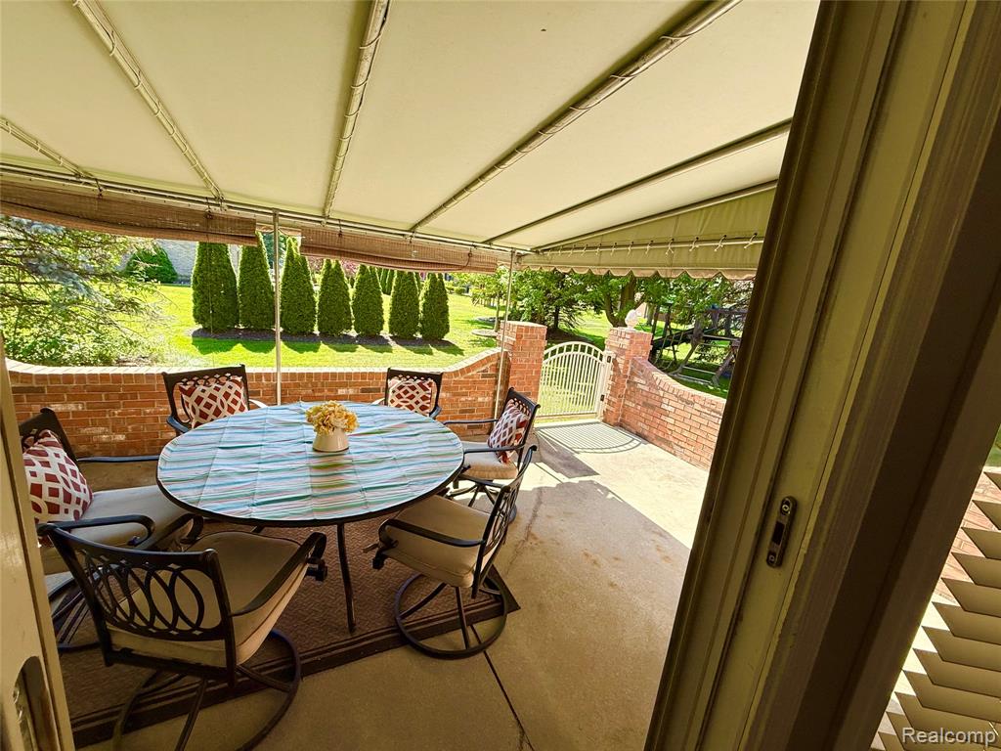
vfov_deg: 85.7
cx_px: 500
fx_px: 405
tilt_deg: -12.7
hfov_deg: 102.1
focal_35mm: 14
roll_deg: -5.9
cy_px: 376
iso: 64
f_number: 2.2
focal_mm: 2.22
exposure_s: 1/316
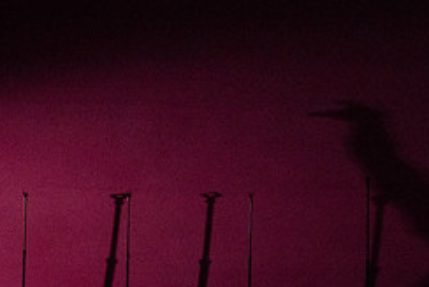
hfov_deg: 5.9
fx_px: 4137
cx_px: 273
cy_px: 140
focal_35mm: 347
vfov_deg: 4.0
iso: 25600
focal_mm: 146
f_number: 10
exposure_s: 1/400
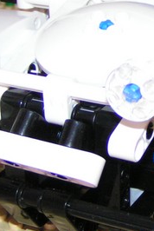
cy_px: 63
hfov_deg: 14.2
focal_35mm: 95
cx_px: 148
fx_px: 608
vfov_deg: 21.3
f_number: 2.8
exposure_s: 1/40
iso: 200
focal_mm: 5.8
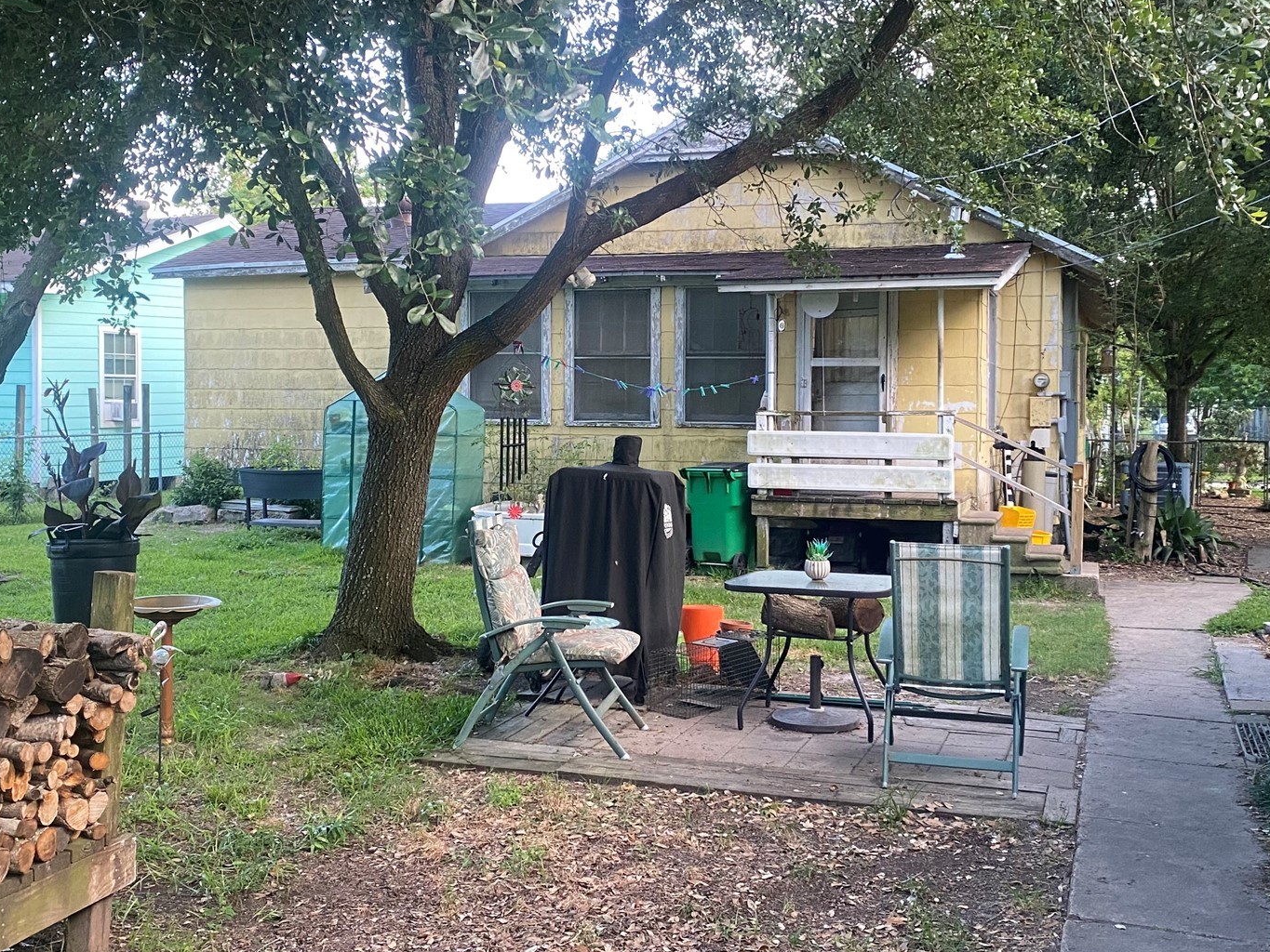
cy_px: 439
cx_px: 608
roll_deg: -0.3
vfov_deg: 36.8
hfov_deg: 47.8
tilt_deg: -0.6
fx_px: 1431
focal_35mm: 39
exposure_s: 1/90
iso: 125
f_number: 1.8
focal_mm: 4.25
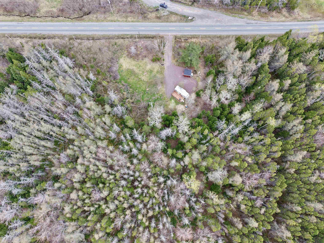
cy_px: 122
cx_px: 162
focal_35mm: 23
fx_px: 215
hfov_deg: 73.9
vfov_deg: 58.9
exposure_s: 1/800
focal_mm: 8.67
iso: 140
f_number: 1.8
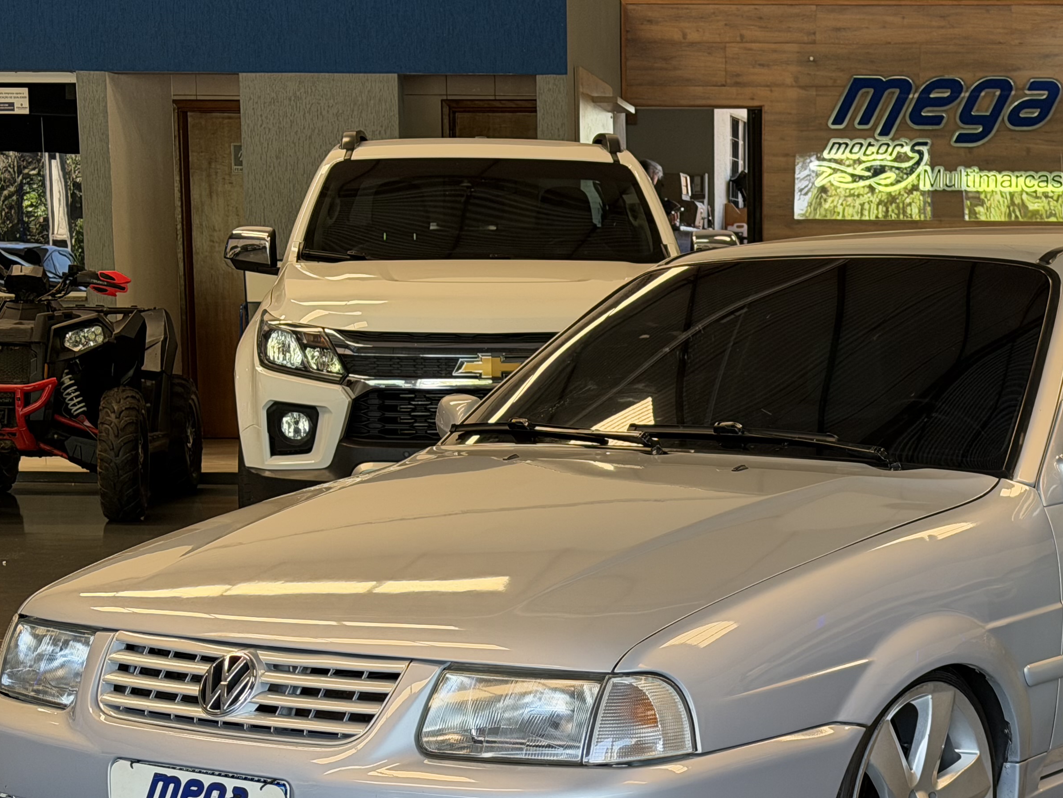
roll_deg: +0.0
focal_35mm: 81
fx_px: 2488
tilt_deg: -8.0
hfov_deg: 23.9
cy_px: 587
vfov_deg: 18.1
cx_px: 759
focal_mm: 6.76
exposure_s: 1/121
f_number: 1.78
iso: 80
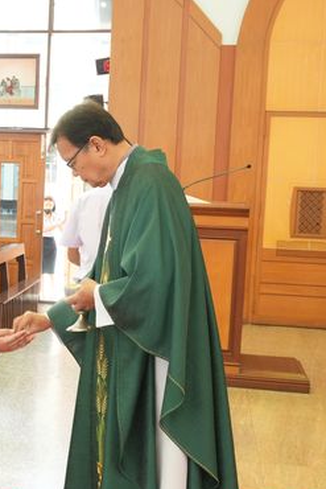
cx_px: 7
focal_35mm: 61
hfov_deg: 21.6
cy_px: 262
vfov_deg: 33.0
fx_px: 825
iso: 1000
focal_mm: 25
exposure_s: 1/20
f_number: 6.3
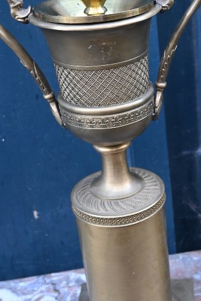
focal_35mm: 72
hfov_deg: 18.4
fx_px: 599
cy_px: 155
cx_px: 216
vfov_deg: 28.2
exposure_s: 1/160
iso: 400
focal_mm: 19.5
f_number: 3.5
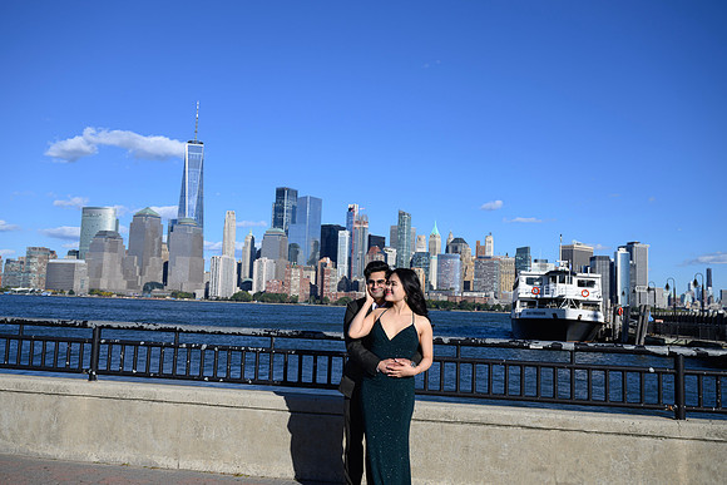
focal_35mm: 34
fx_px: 687
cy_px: 242
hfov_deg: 55.8
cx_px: 364
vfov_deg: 38.9
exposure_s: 1/500
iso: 64
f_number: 5.6
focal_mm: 34
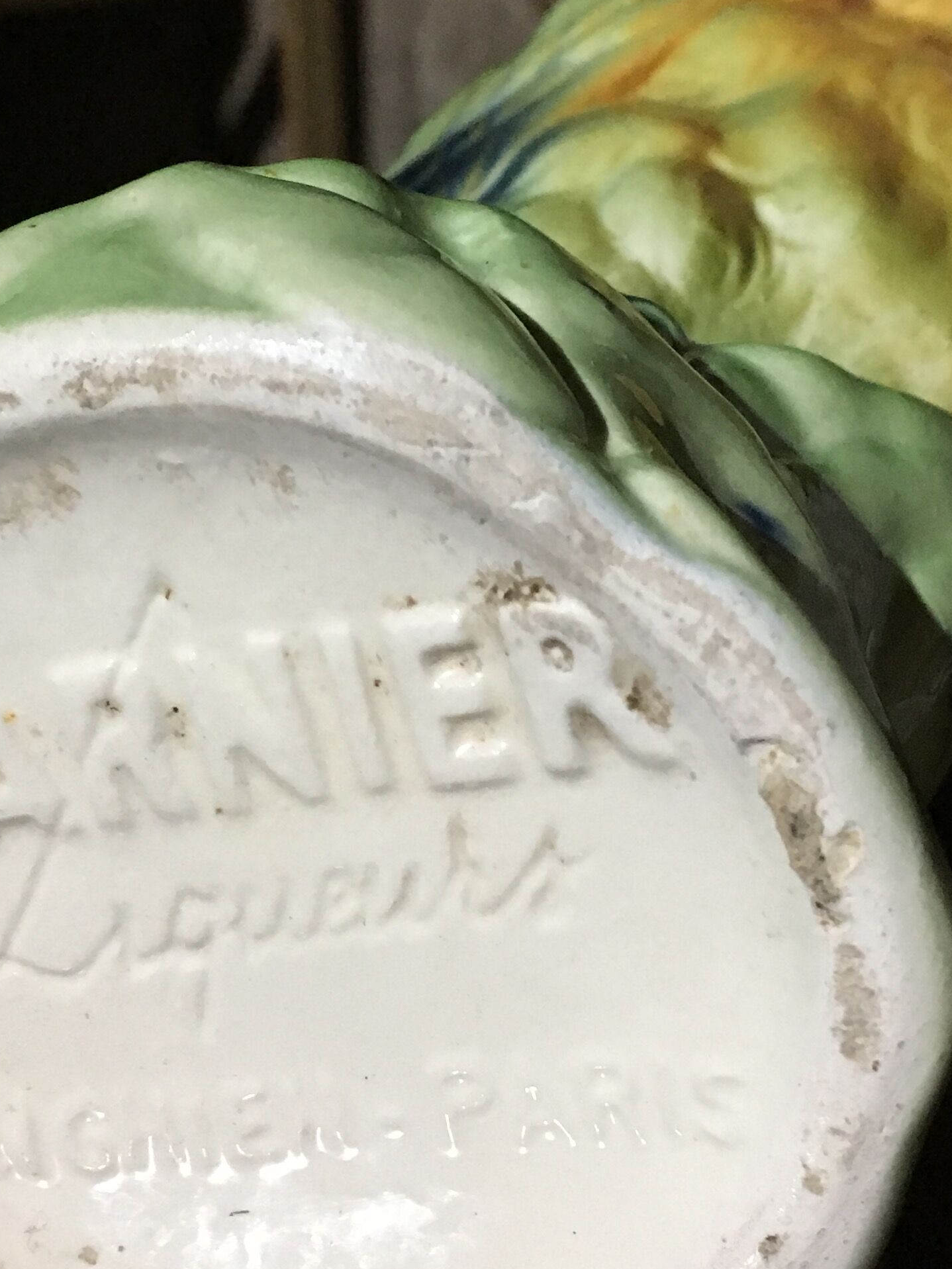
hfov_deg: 24.0
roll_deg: -3.7
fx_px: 2237
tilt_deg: -15.3
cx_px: 514
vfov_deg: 31.5
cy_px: 442
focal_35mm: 61
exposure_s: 1/17
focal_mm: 4.15
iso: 200
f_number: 2.2
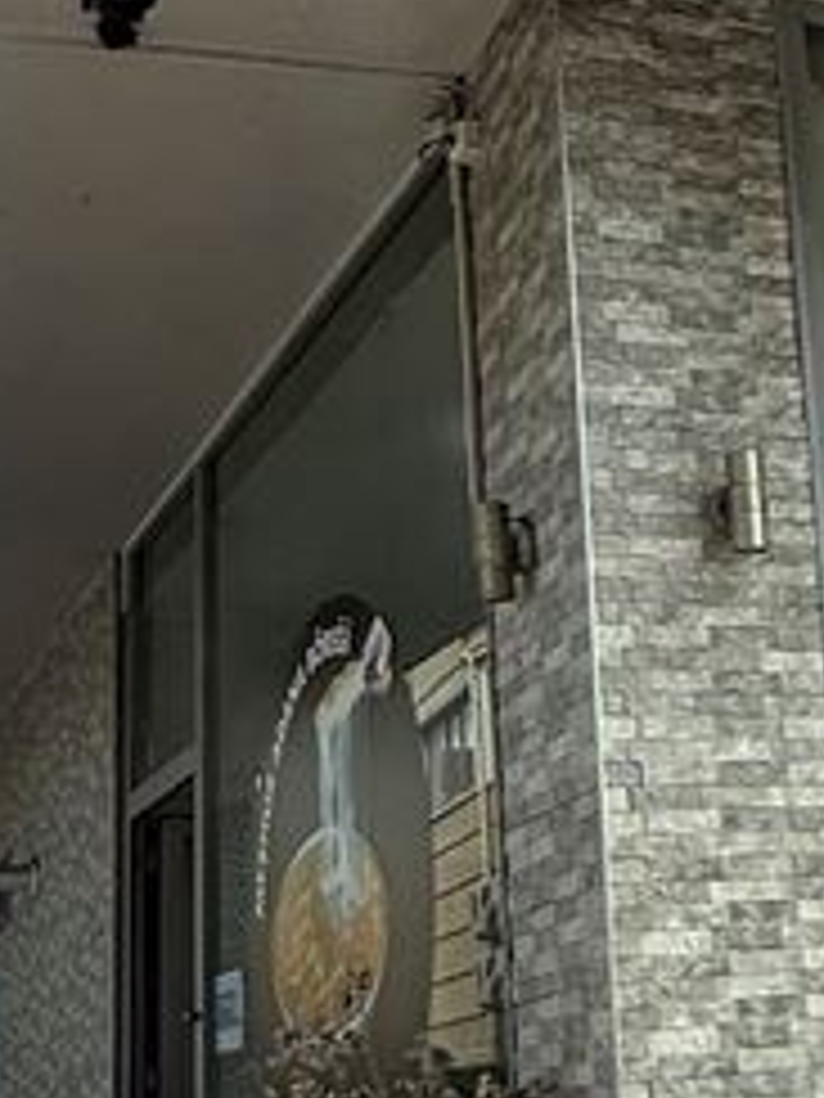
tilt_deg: +13.1
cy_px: 594
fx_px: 1968
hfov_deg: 22.7
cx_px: 833
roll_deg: +0.8
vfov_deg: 31.2
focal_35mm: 62
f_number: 2.2
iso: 50
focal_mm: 2.22
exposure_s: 1/157
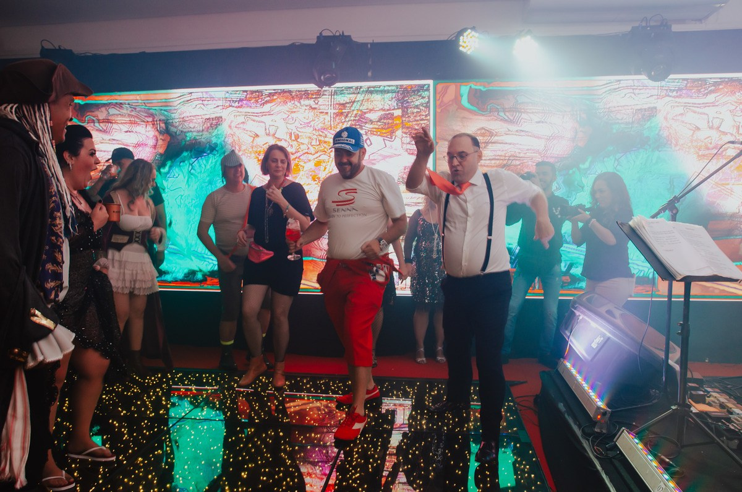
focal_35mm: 27
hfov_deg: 67.5
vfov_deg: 47.7
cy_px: 246
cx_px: 371
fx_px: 555
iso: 400
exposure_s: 1/60
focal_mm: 18
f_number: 2.8
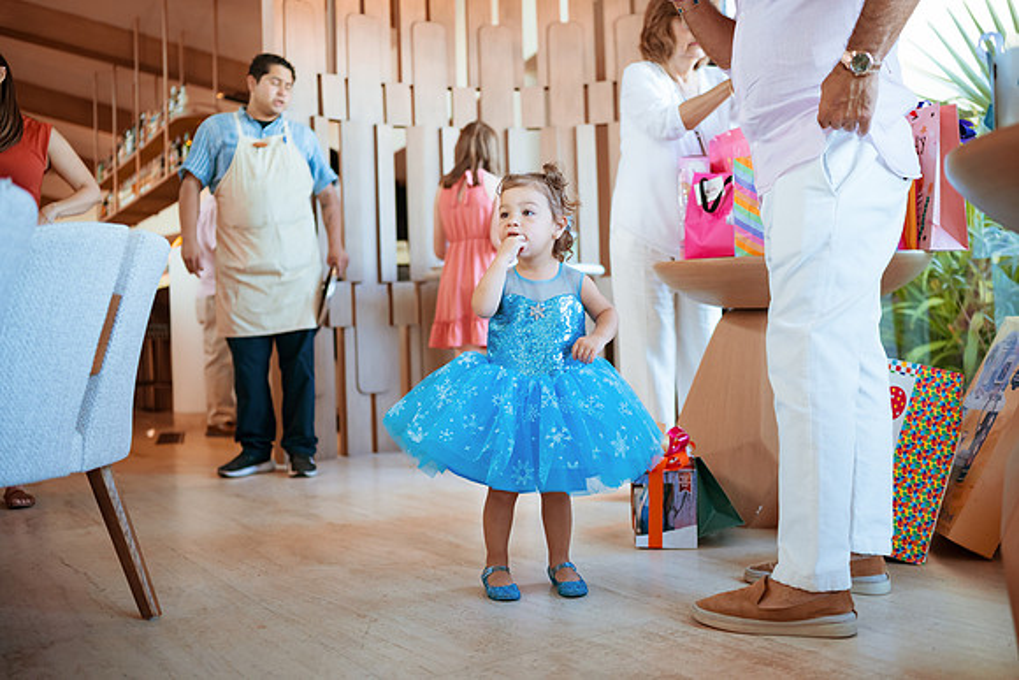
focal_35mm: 35
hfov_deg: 54.4
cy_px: 340
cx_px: 510
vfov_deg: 37.9
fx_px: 991
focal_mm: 35
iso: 1600
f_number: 2
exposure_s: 1/640
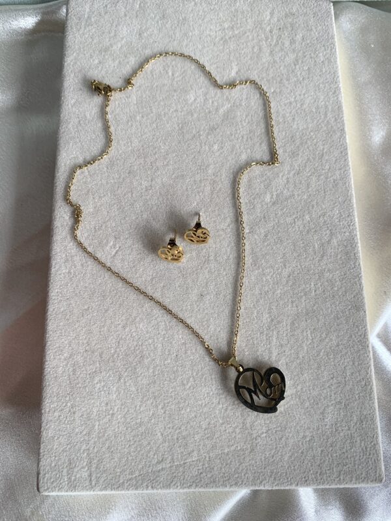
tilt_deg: -78.9
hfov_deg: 53.1
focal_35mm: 26
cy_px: 260
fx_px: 392
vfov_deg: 67.3
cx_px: 196
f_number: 1.8
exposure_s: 1/133
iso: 25
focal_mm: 4.25
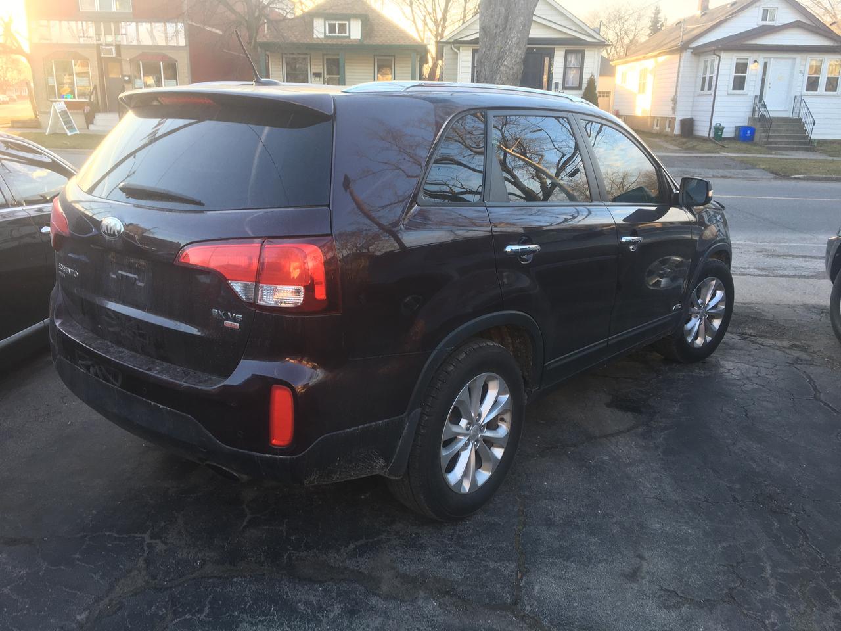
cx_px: 420
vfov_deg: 48.2
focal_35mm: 29
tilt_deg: -15.5
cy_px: 316
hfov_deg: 61.7
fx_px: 705
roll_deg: -0.9
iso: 25
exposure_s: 1/60
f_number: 2.2
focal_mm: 4.15
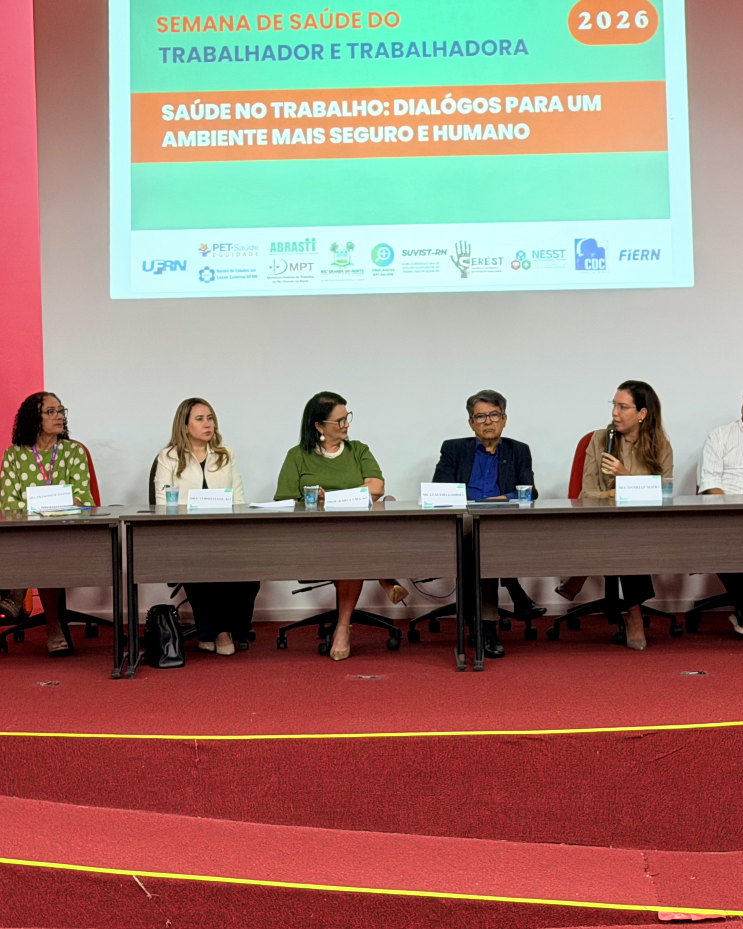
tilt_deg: -2.1
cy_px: 458
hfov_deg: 23.5
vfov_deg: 29.1
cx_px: 317
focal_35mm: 65
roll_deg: +0.2
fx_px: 1787
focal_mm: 6.76
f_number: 1.78
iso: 200
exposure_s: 1/40
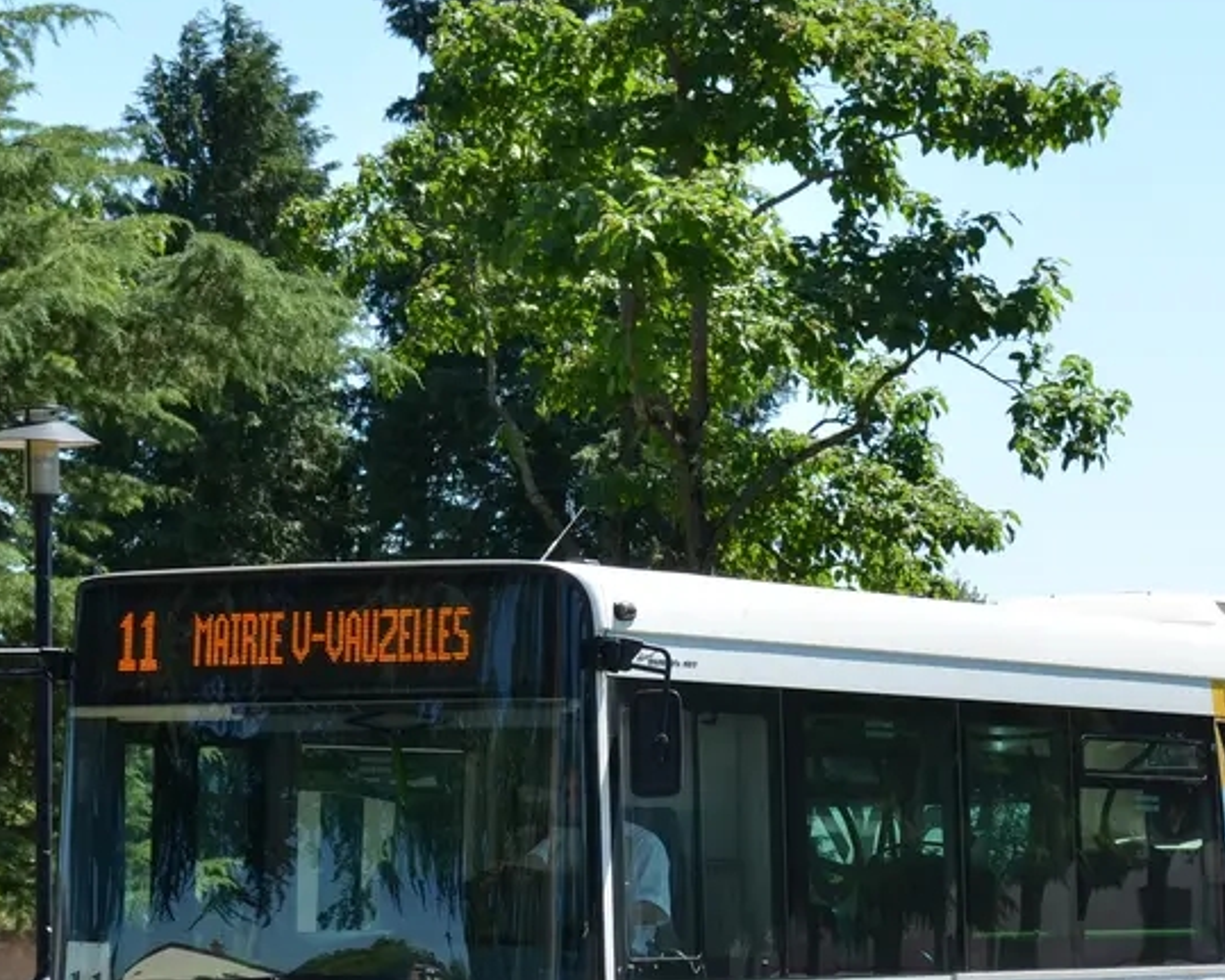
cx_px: 607
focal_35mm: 150
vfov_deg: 10.3
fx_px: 5441
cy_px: 584
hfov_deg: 12.8
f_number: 8
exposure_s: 1/400
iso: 280
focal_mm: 45
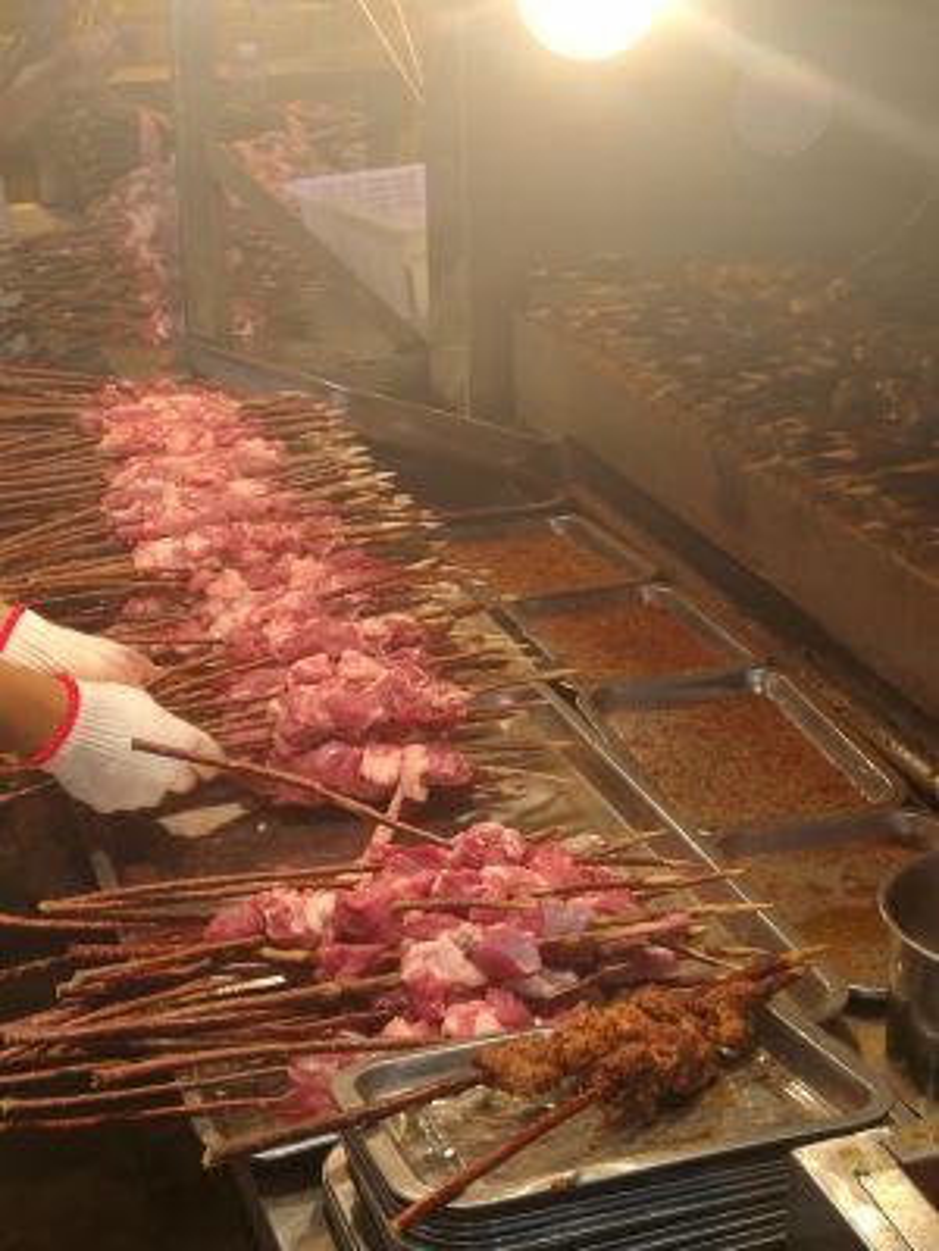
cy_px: 626
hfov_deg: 23.7
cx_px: 470
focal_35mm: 62
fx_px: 2242
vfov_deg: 31.2
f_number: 2
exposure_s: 1/100
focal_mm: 4.04
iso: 80
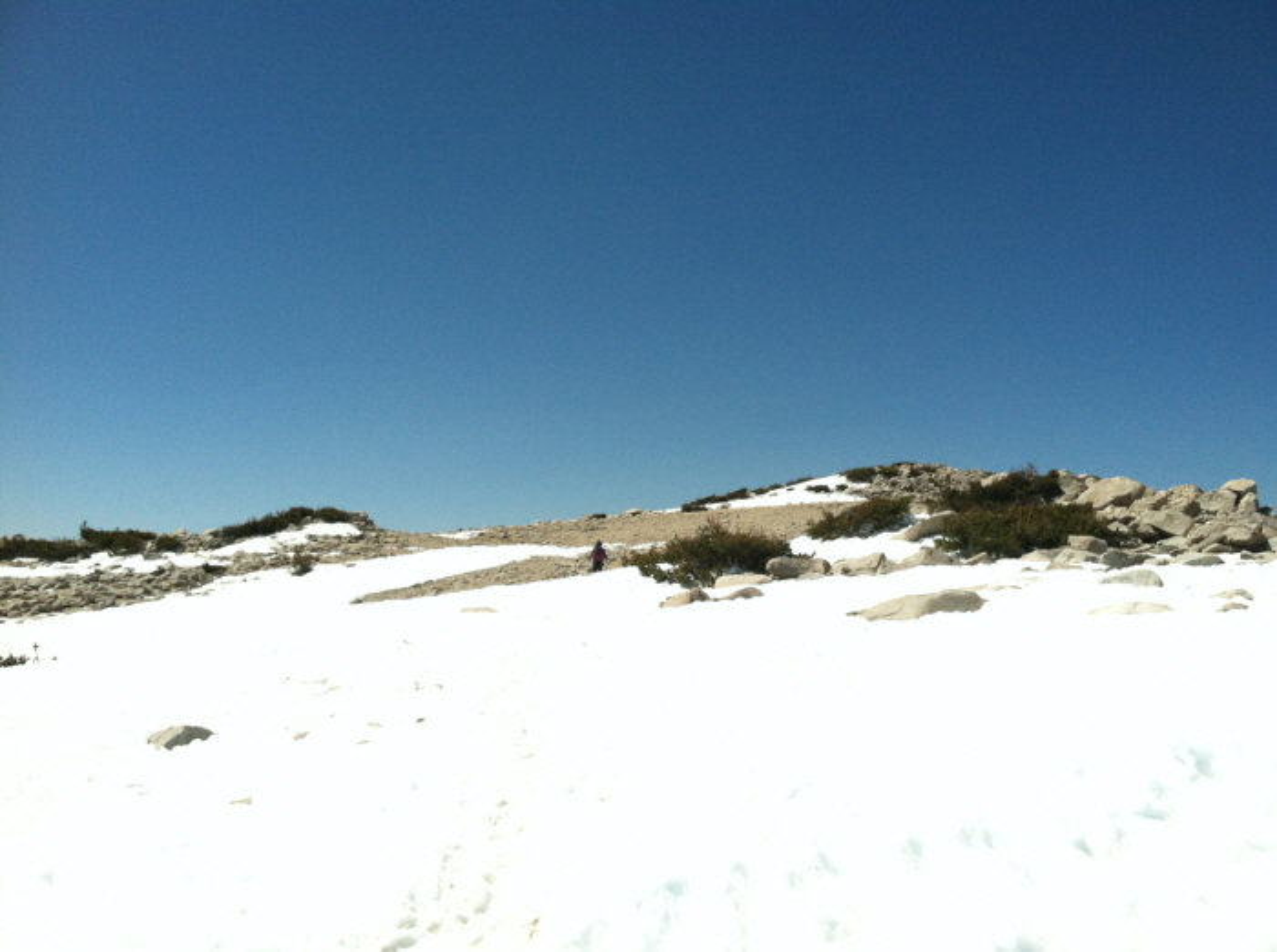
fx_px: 1289
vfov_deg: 40.6
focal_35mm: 35
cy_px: 476
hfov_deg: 52.7
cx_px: 638
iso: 125
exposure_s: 1/3750
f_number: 2.8
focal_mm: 3.85
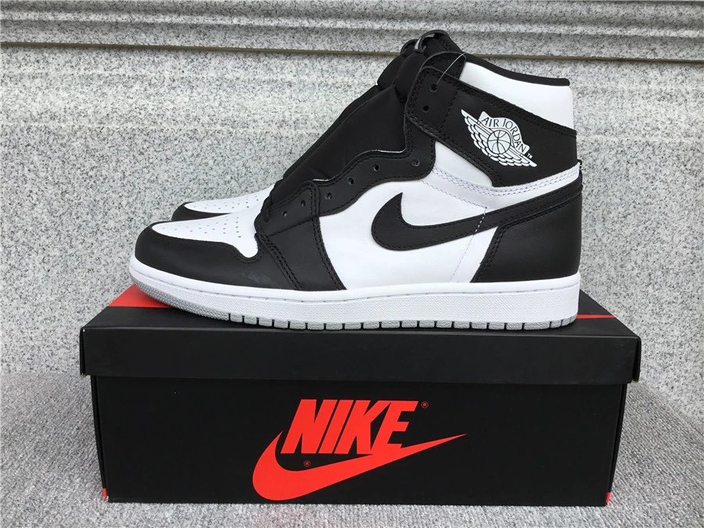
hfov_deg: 58.4
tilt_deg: -13.0
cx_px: 352
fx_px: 630
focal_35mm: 31
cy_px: 264
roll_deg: -0.9
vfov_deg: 45.4
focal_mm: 3.3
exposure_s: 1/426
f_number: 2.4
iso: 25
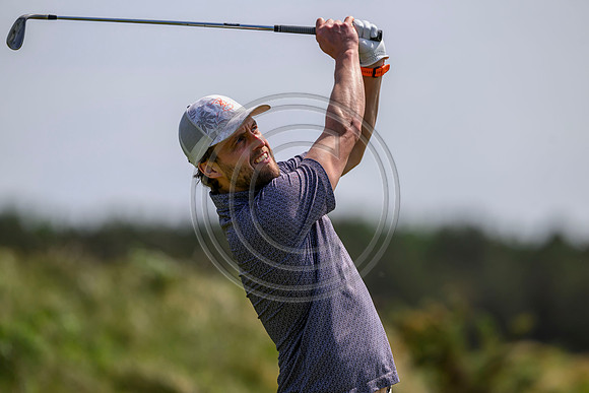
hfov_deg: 5.2
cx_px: 294
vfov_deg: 3.4
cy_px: 196
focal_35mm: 400
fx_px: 6546
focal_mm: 400
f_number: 4.5
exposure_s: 1/3200
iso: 500
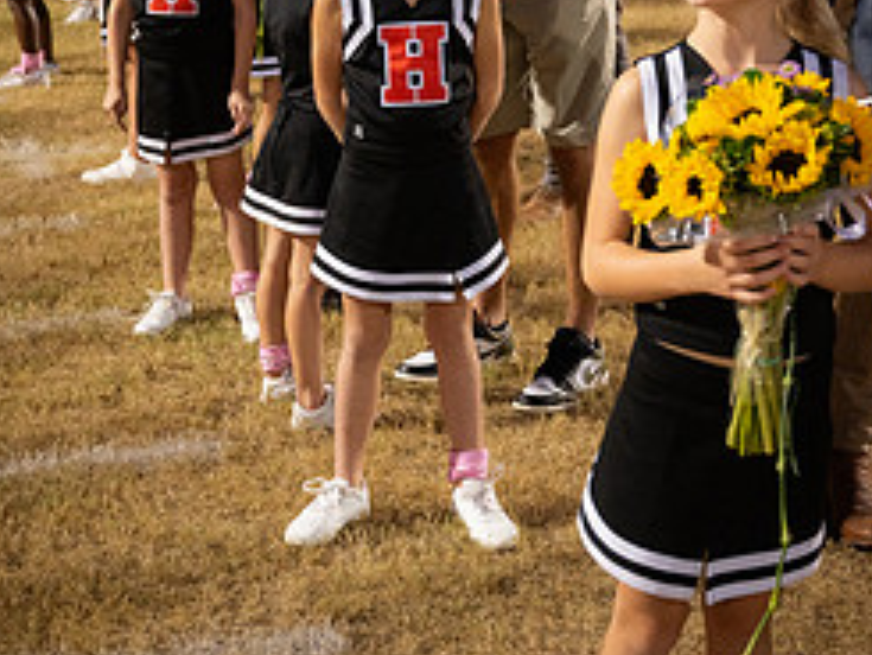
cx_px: 425
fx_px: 2041
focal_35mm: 81
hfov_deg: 24.1
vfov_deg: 17.9
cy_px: 68
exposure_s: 1/250
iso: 3200
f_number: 4
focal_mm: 46
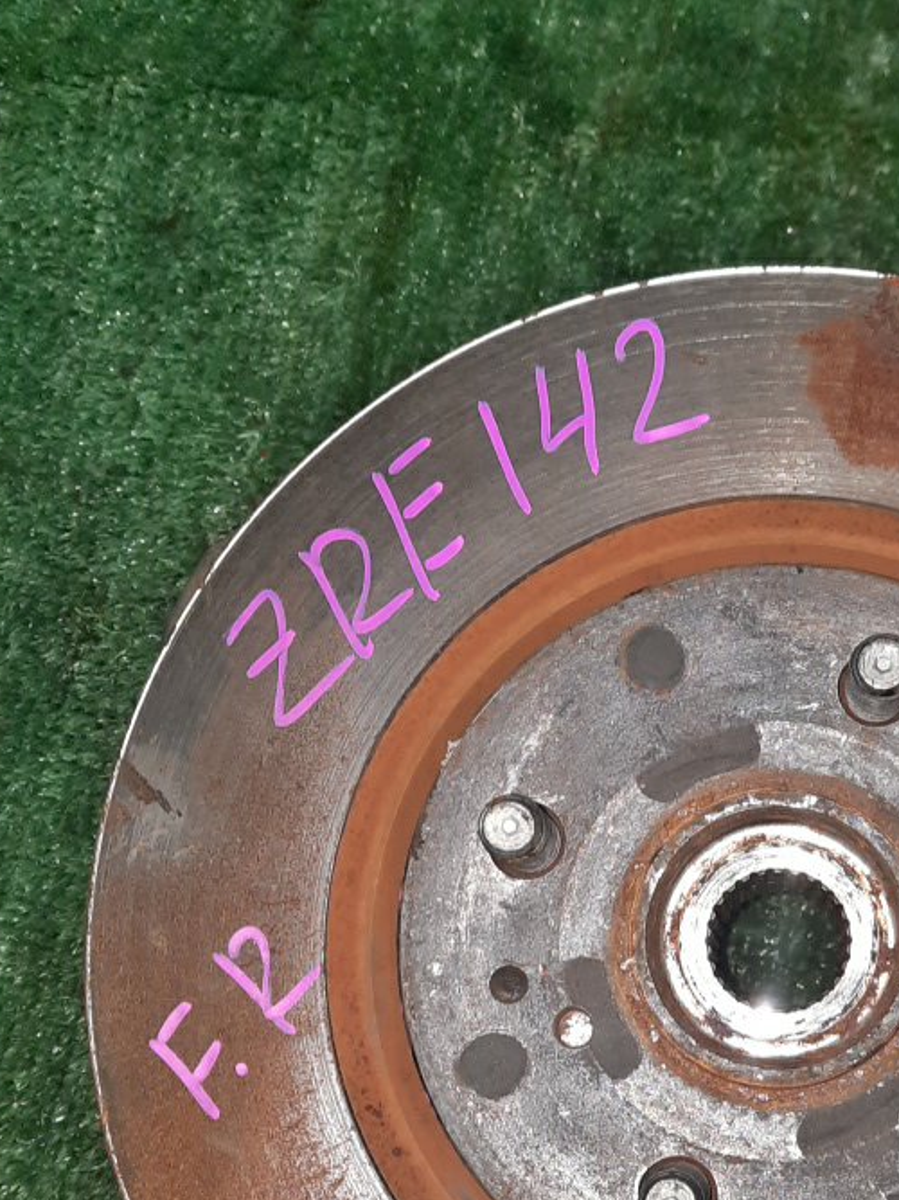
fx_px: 1870
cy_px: 862
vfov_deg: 35.0
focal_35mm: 54
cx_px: 771
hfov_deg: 26.3
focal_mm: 4.6
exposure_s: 1/33
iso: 401
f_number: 2
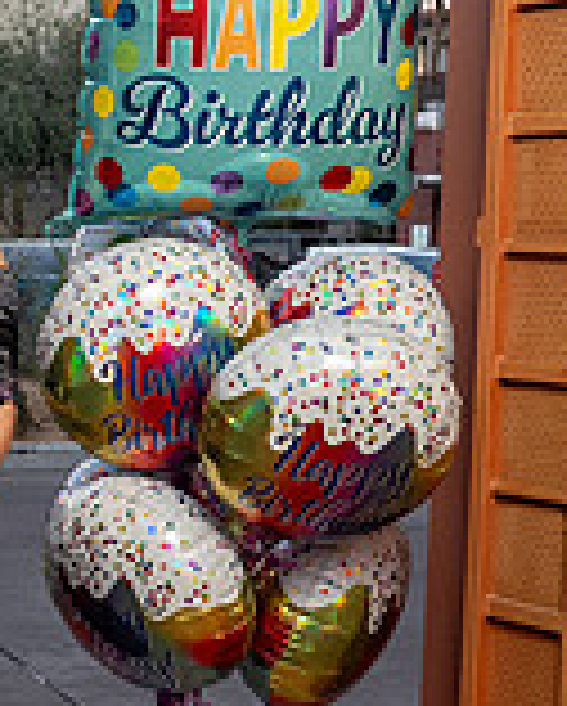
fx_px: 1884
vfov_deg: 21.2
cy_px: 331
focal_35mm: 90
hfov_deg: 15.2
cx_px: -405
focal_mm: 26
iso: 800
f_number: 4
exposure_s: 1/80
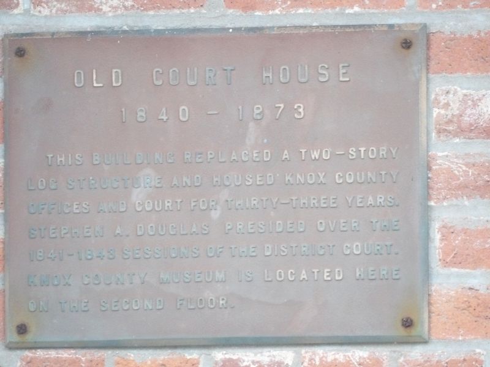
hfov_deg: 2.1
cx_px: 245
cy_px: 184
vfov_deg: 1.5
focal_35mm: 967
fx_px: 13688
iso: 800
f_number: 5.3
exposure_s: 1/25
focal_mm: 173.5
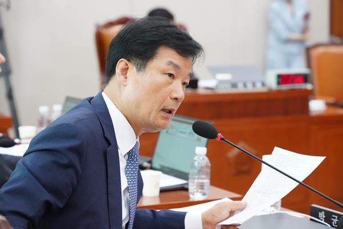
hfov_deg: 19.5
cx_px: 172
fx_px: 1000
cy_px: 114
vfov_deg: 13.0
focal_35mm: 105
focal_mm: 105
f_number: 5
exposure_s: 1/400
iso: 10000
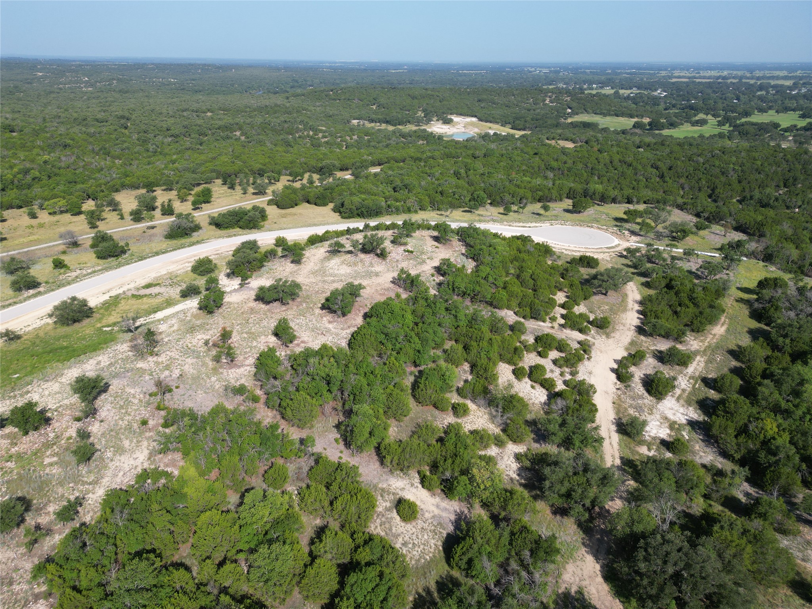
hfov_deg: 71.6
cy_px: 304
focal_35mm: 24
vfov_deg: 56.8
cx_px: 406
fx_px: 563
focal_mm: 6.72
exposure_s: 1/2000
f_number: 1.7
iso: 110
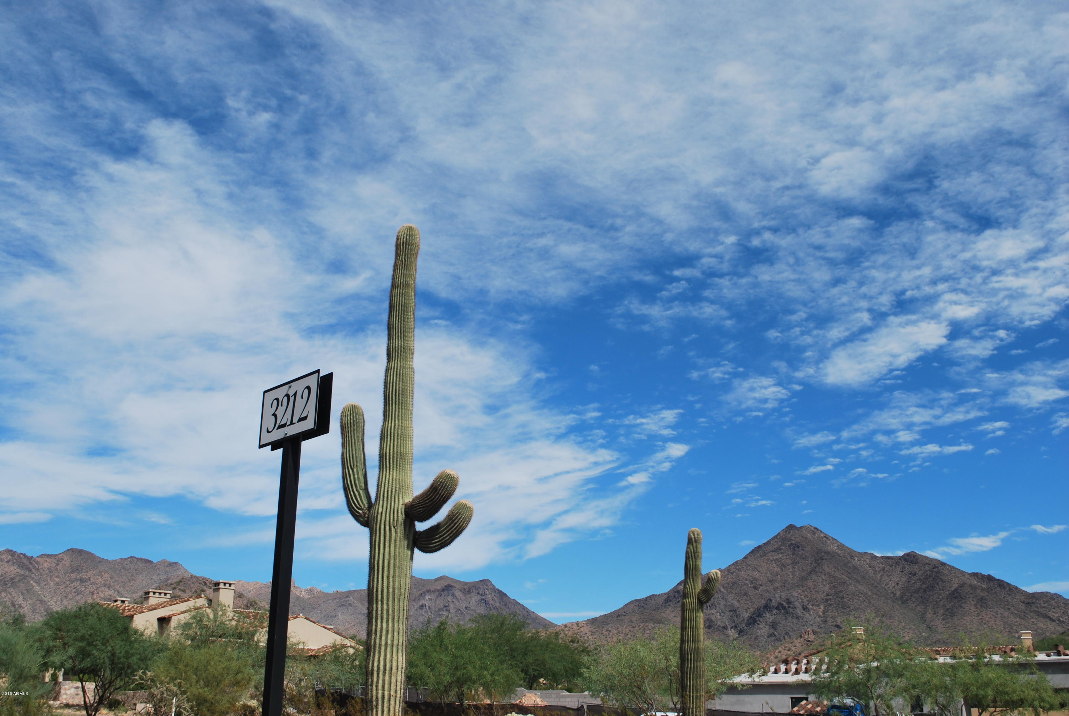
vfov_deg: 34.3
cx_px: 534
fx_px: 1159
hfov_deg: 49.5
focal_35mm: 39
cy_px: 358
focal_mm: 26
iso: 100
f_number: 9
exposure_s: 1/320
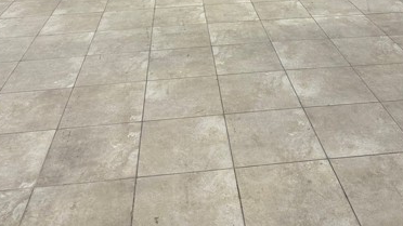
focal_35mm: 45
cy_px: -50
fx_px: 481
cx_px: 228
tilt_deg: -10.7
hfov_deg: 45.4
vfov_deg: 24.0
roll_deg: +0.3
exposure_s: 1/60
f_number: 1.78
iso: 250
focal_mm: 6.76
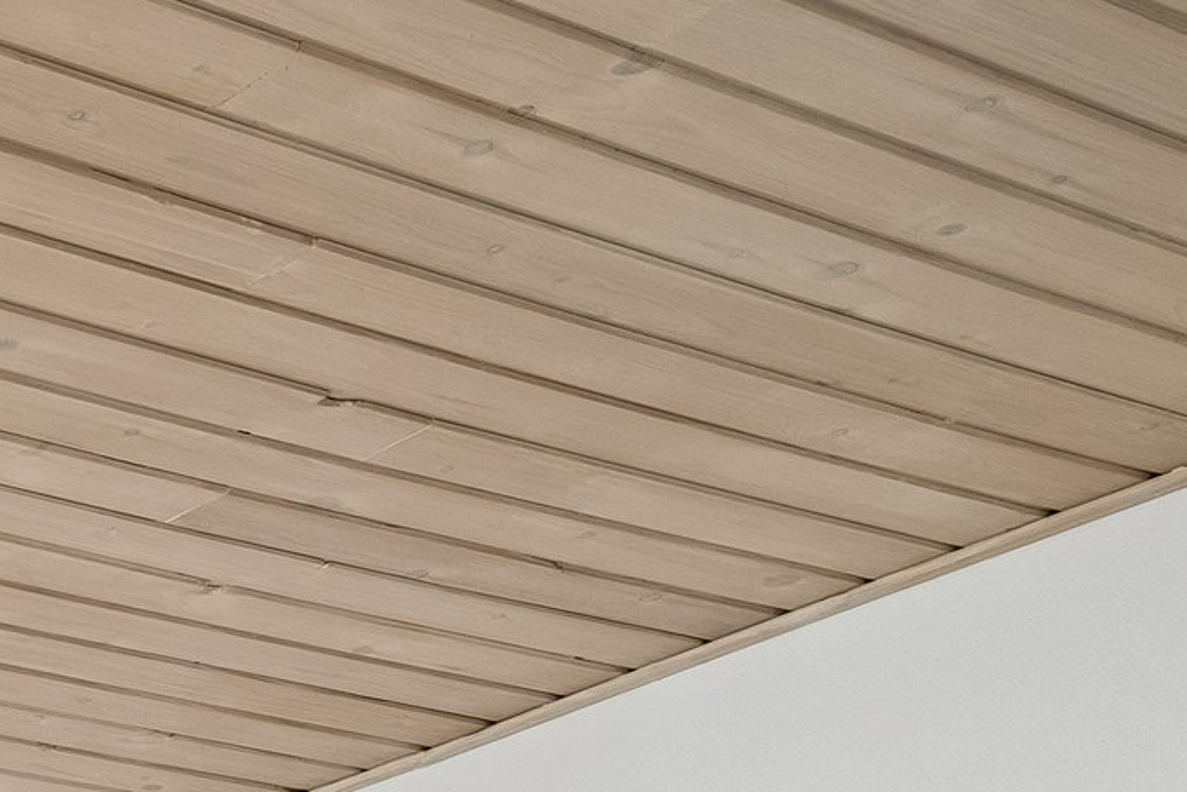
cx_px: -1189
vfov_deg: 13.8
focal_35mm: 79
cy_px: 1719
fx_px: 2605
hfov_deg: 17.8
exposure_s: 1/25
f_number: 9
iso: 640
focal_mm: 18
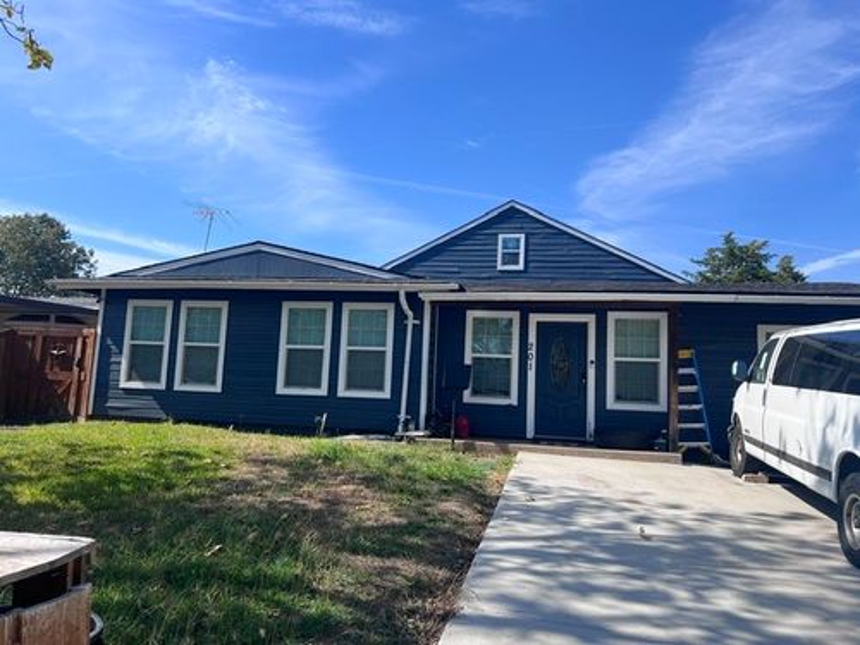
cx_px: 430
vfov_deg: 53.1
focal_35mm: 26
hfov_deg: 67.3
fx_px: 646
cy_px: 322
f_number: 1.5
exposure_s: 1/4115
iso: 50
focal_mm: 5.7
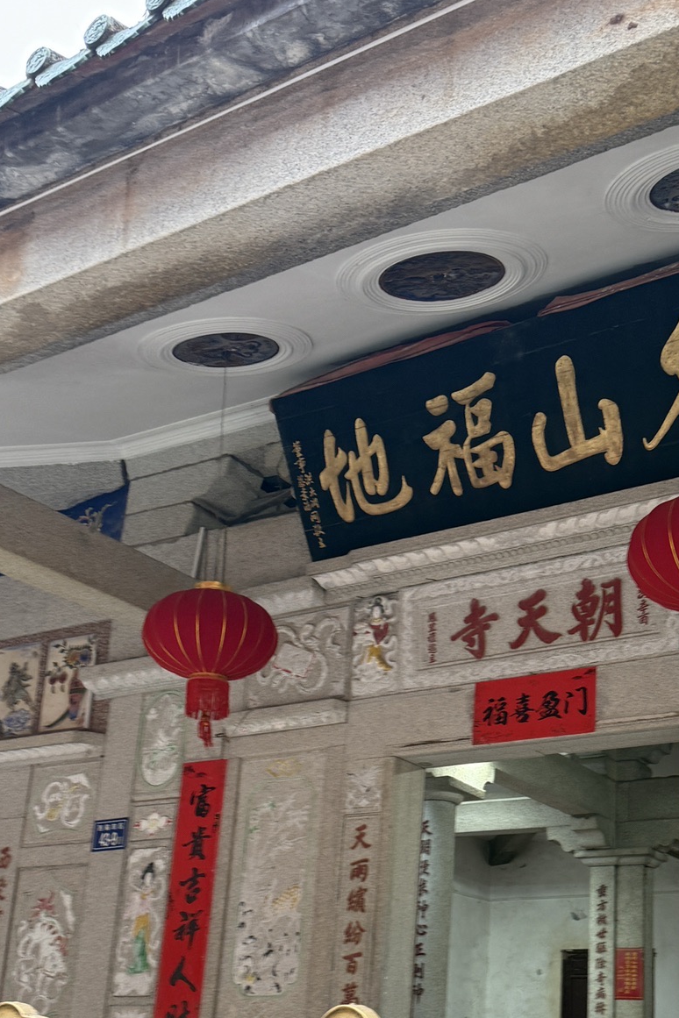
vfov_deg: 44.3
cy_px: 731
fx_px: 1216
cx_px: 488
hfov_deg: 30.8
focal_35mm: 43
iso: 160
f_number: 1.78
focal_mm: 6.76
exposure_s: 1/50
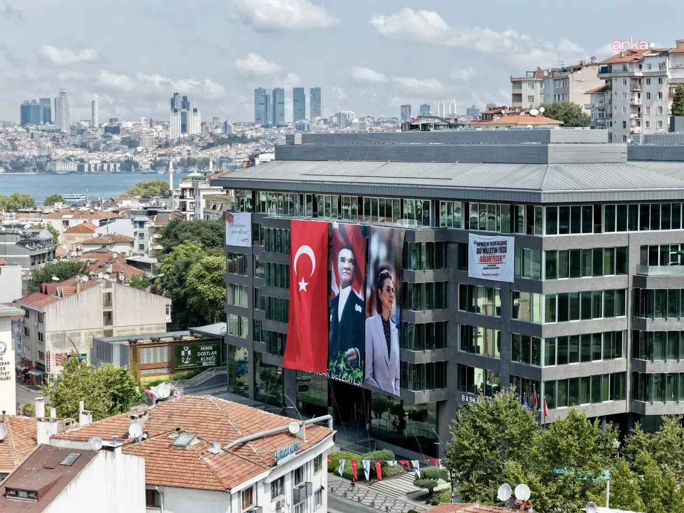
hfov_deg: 27.8
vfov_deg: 21.0
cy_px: 256
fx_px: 1383
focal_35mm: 70
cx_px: 342
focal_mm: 19.35
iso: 160
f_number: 2.8
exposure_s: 1/1000
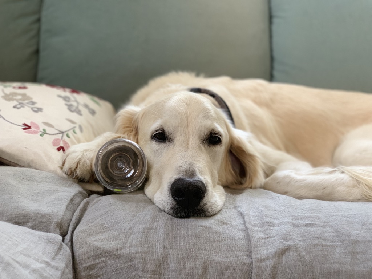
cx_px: 186
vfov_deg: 28.0
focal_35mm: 52
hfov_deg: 36.8
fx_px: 559
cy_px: 140
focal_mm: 6
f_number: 2.4
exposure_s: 1/60
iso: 160
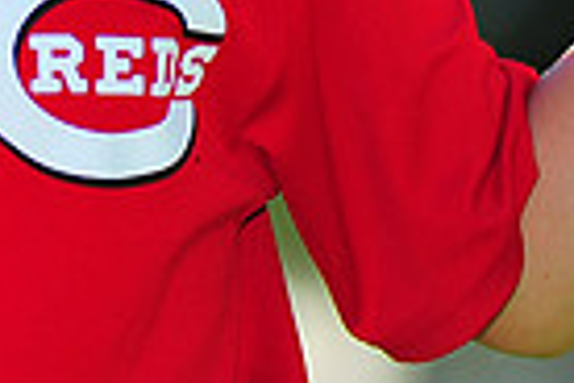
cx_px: -104
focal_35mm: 758
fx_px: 12085
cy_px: -316
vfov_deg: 1.8
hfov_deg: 2.7
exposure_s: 1/1250
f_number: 3.5
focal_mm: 180
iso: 200
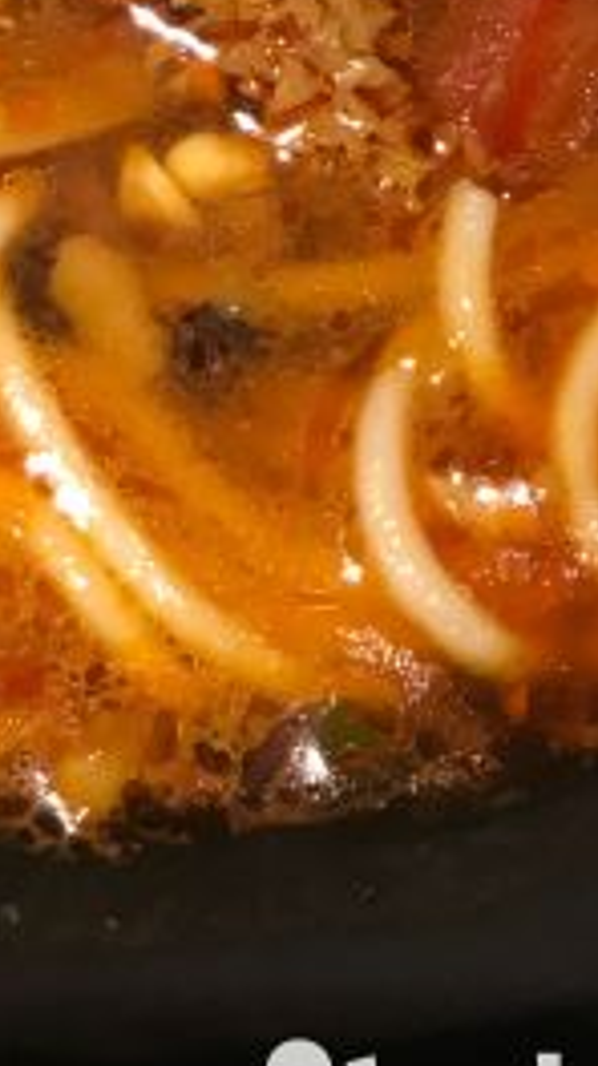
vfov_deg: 24.7
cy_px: -69
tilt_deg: -63.8
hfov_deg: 14.8
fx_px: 2289
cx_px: 180
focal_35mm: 81
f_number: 1.8
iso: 64
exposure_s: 1/15
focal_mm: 3.99
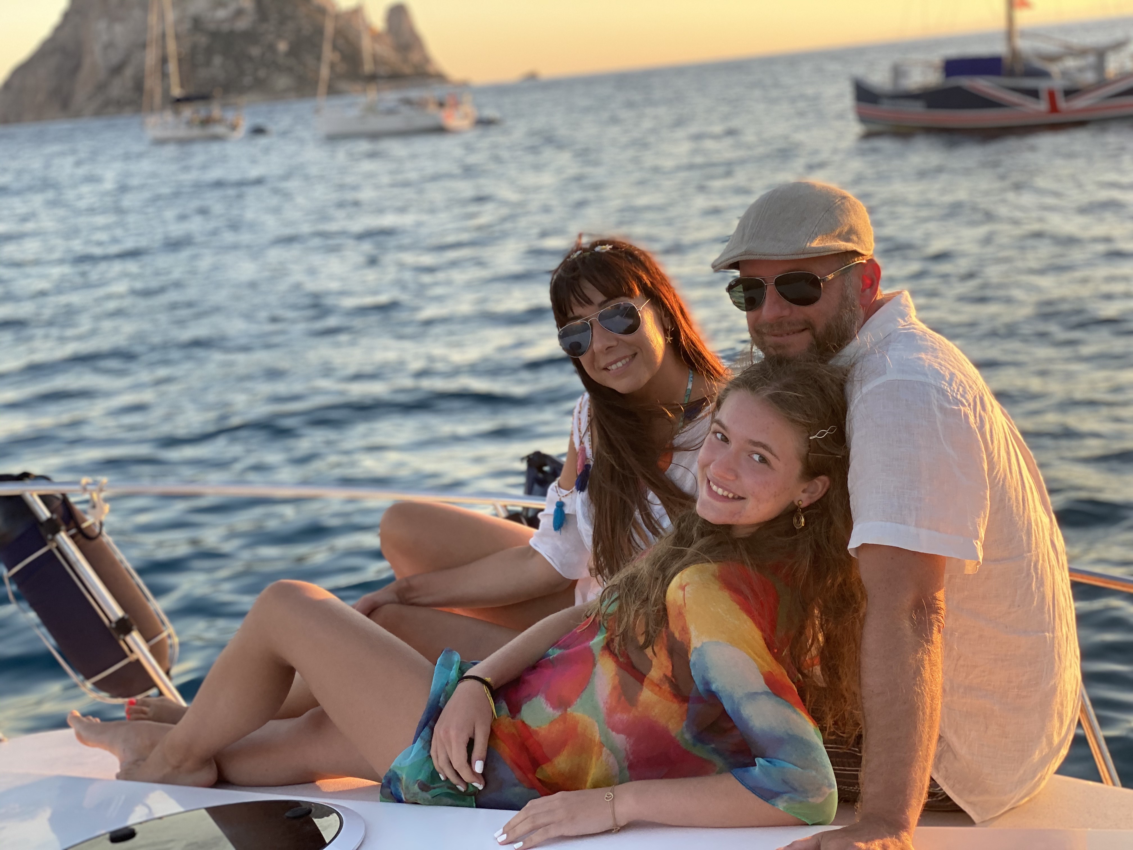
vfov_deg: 28.0
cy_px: 425
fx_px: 1702
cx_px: 566
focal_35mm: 52
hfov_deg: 36.8
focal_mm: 6
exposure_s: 1/122
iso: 40
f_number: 2
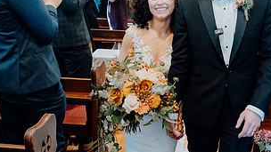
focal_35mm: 48
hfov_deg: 42.5
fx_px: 345
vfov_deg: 24.8
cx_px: 175
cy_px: 53
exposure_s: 1/160
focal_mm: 24
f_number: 3.5
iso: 5000
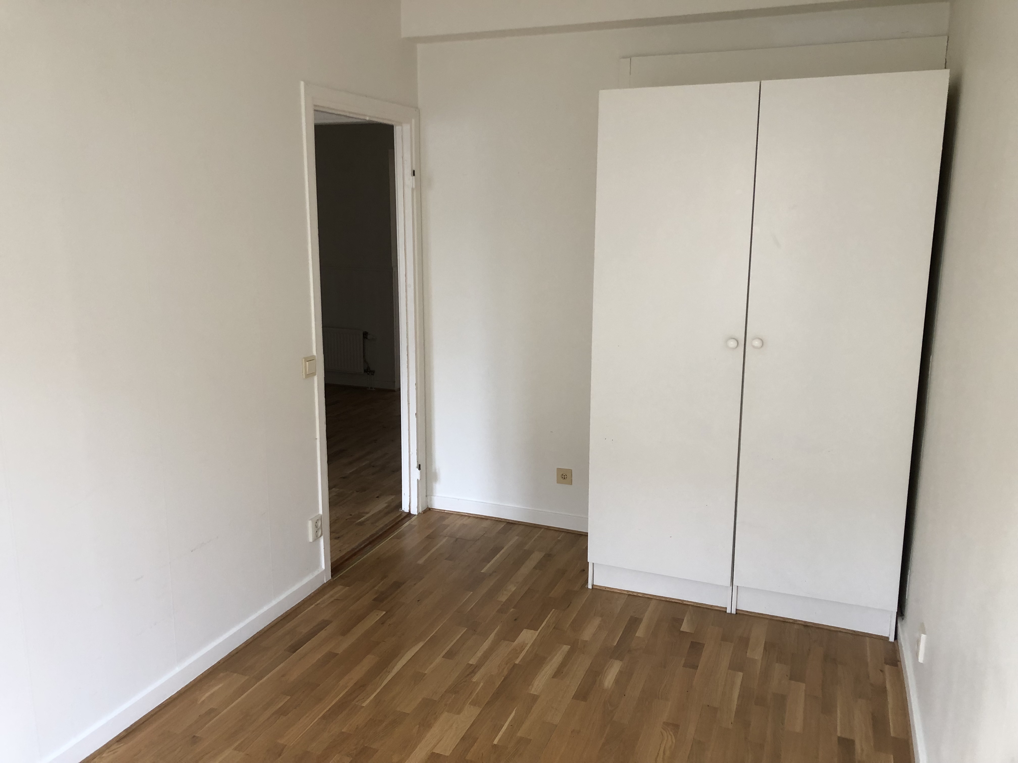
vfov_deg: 49.7
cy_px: 382
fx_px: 823
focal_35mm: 28
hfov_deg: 63.4
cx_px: 509
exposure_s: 1/25
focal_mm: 3.99
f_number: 1.8
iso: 40
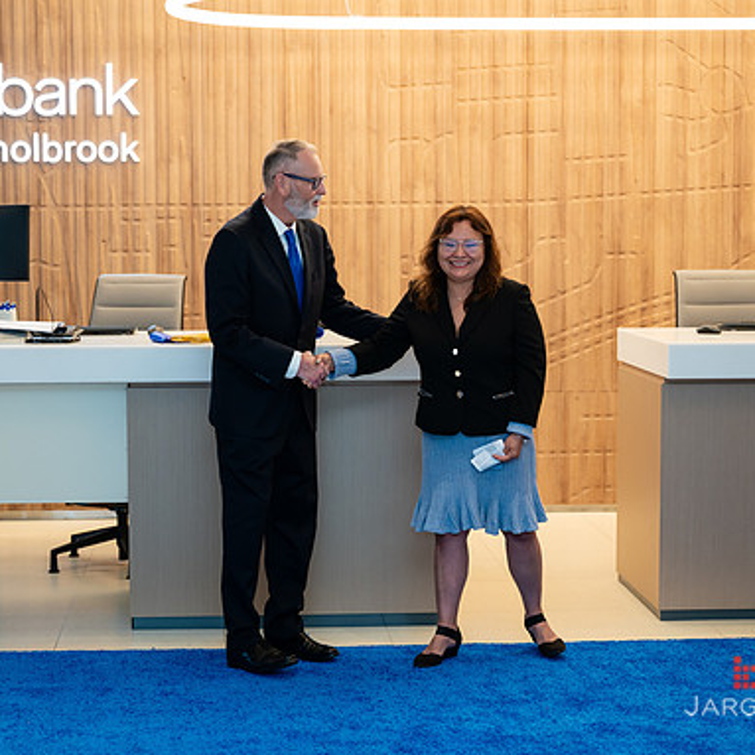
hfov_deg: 24.0
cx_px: 318
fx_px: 1777
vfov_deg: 24.0
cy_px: 374
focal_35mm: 72
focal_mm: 53
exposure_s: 1/200
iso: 500
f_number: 3.5
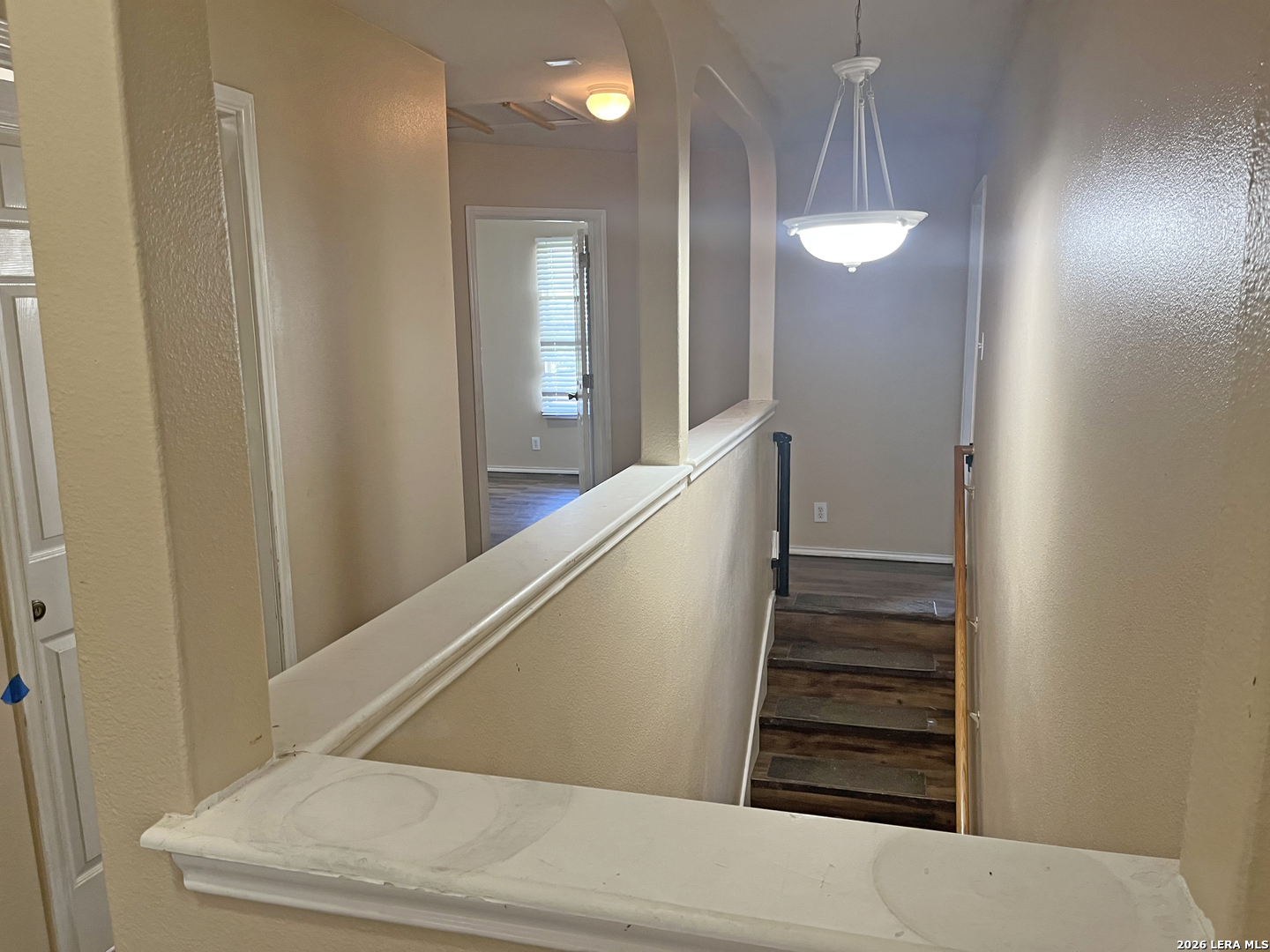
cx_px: 635
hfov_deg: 67.3
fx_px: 954
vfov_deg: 53.1
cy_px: 476
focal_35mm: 26
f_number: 1.6
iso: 100
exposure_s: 1/60
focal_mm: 5.1
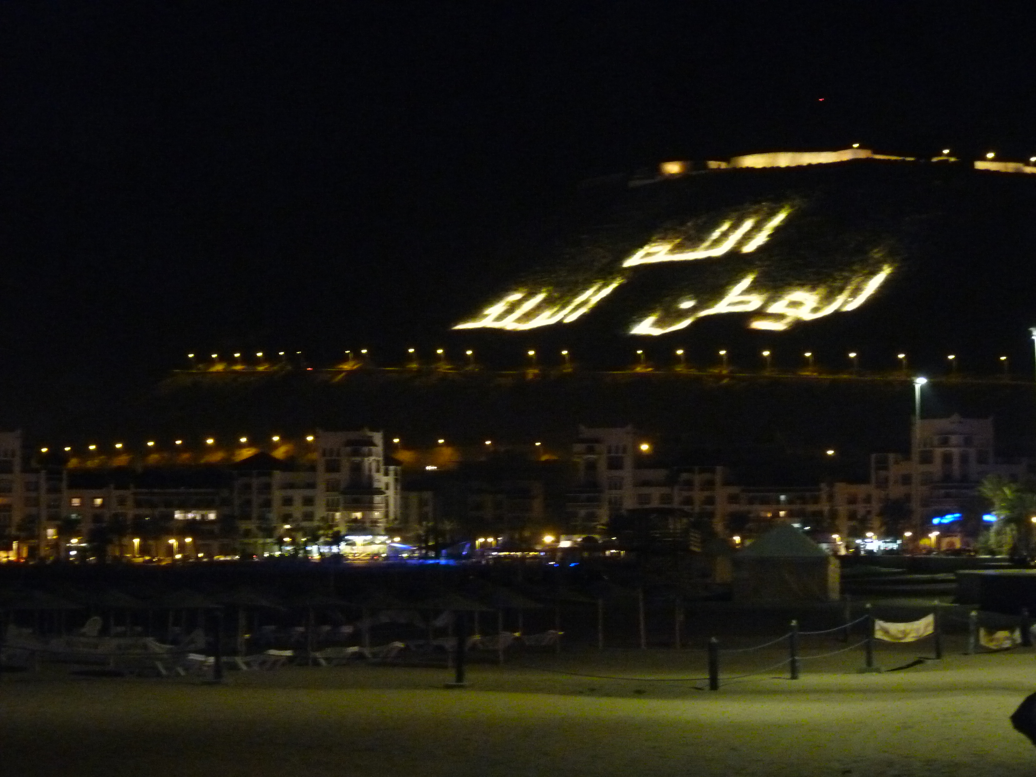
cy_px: 388
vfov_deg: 13.6
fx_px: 3262
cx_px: 518
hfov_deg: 18.0
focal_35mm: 109
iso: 800
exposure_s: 1/5
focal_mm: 19.4
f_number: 3.6
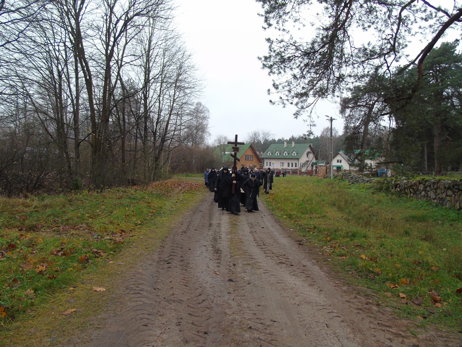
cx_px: 231
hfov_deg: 69.4
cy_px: 174
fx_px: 334
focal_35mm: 25
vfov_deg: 54.9
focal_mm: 4.4
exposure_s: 1/80
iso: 80
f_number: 3.4
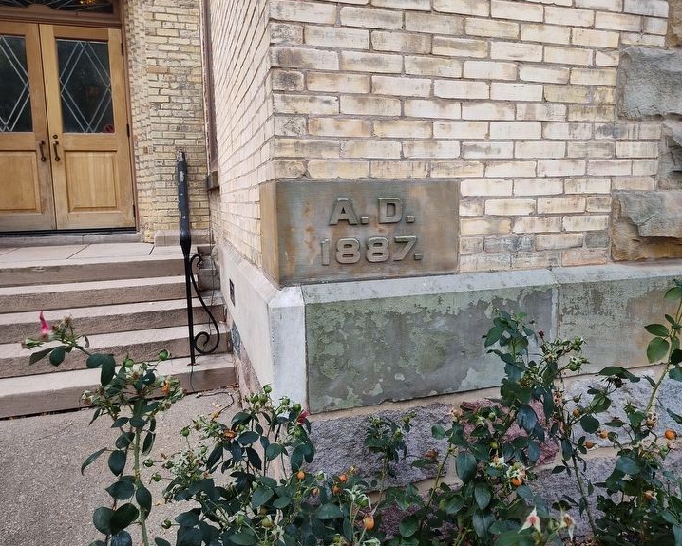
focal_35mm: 25
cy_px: 264
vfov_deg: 56.8
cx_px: 354
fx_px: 505
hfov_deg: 68.1
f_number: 1.8
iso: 106
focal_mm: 5.56
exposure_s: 1/200
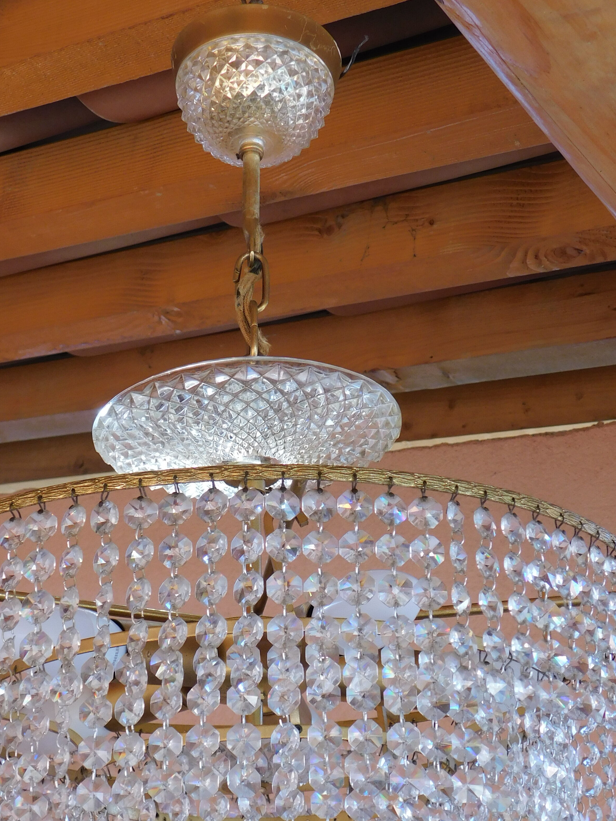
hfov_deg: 22.2
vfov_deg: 29.2
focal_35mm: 66
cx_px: 261
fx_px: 1566
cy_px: 537
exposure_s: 1/40
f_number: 3.7
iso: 125
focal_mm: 8
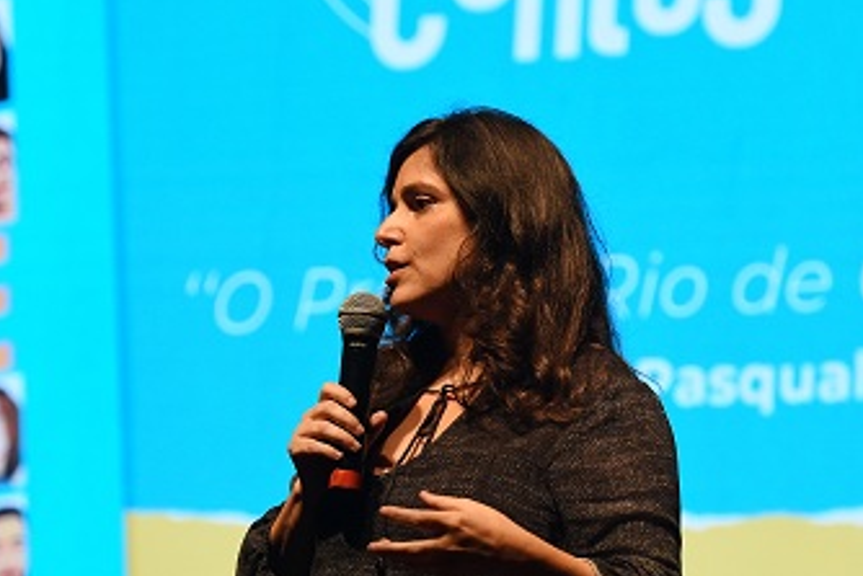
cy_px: 284
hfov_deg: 9.4
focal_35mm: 219
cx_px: 297
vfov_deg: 6.3
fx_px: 5252
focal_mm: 122
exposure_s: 1/200
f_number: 4
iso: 2000
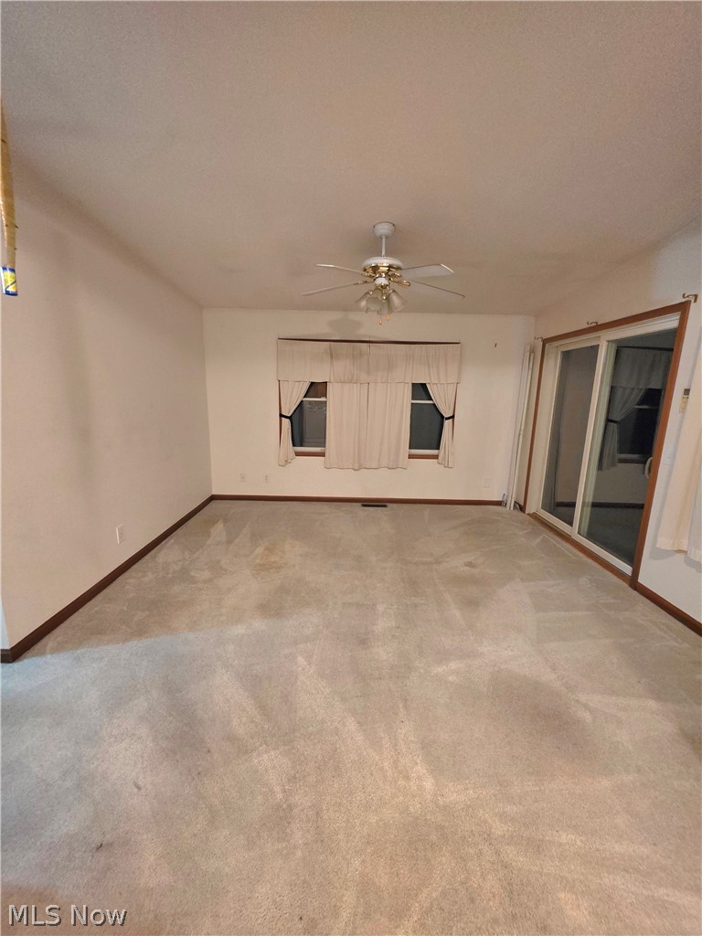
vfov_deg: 106.2
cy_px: 468
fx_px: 352
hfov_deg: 89.9
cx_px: 351
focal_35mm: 13
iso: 1250
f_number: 1.9
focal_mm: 2.2
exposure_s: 1/60.2
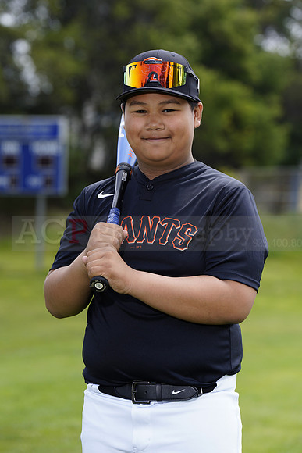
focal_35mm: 176
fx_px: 2213
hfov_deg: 7.8
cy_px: 226
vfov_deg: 11.7
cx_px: 151
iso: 100
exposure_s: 1/250
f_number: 6.3
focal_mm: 176
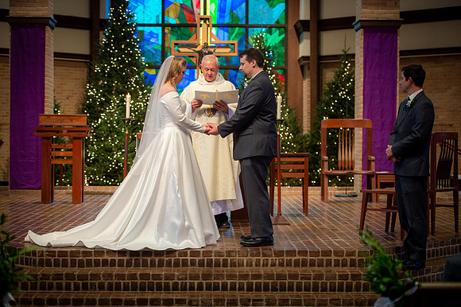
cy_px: 154
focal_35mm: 80
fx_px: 1024
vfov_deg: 17.0
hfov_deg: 25.4
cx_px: 230
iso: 1600
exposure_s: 1/100
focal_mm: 80
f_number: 2.8
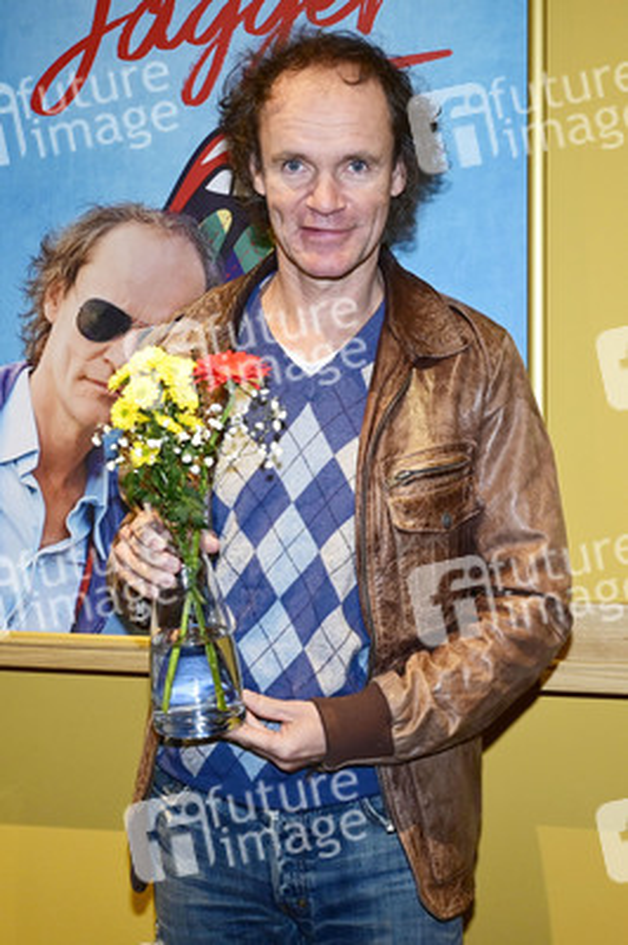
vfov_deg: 53.2
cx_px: 314
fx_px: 944
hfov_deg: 36.8
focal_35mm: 36
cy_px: 472
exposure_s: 1/160
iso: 1600
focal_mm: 36
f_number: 5
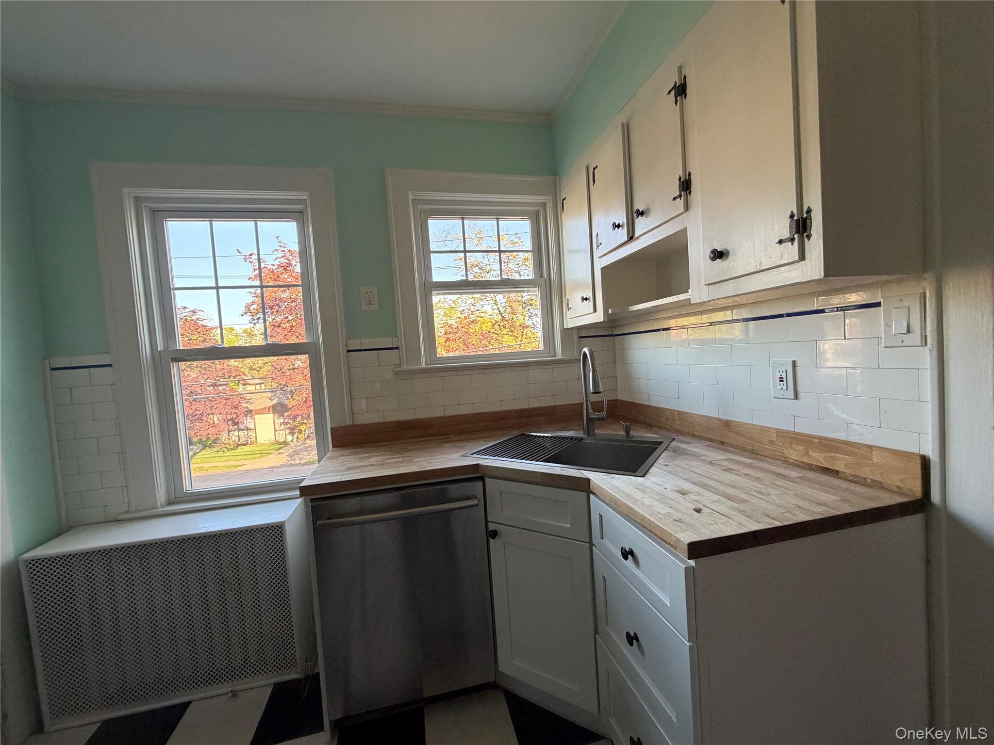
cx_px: 497
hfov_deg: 102.1
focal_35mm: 14
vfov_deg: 85.7
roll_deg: +2.7
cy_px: 372
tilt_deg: -2.2
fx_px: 402
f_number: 2.2
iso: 250
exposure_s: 1/121
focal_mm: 2.22
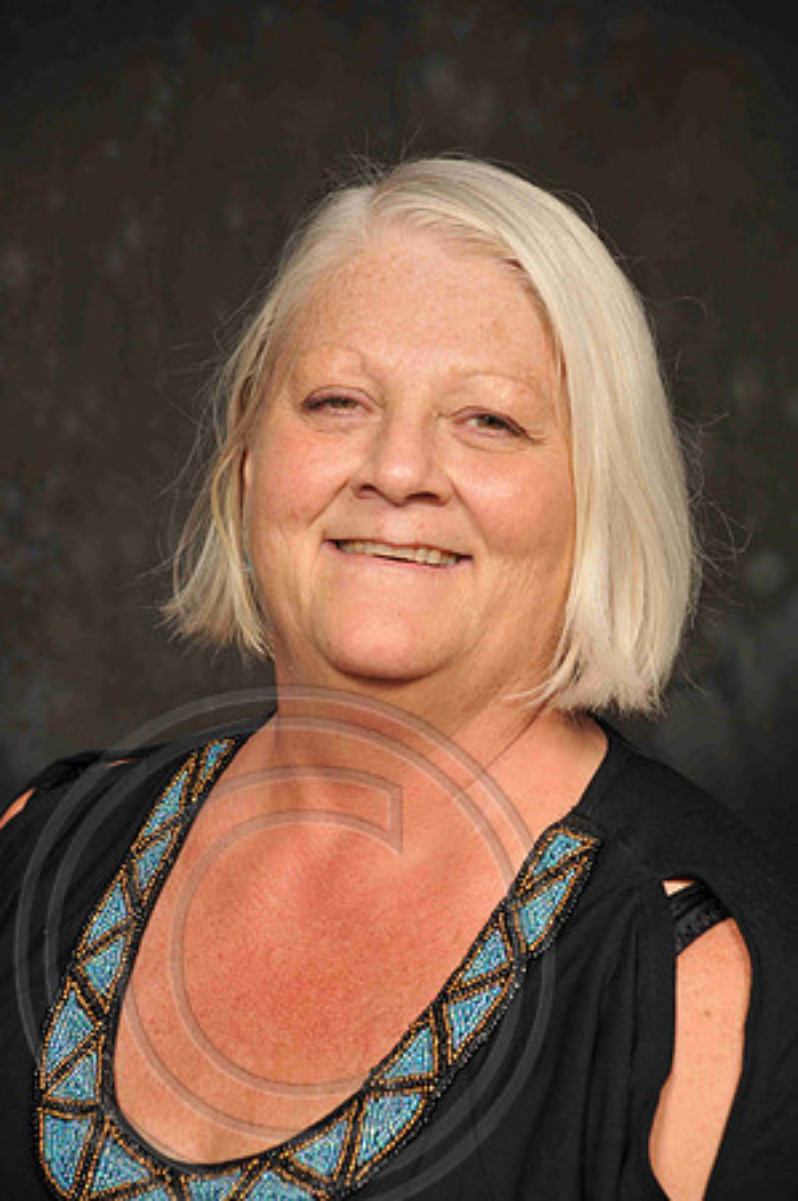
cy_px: 600
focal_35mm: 158
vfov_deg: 13.1
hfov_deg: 8.7
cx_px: 399
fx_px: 5249
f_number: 5.6
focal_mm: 105
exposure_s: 1/125
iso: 200
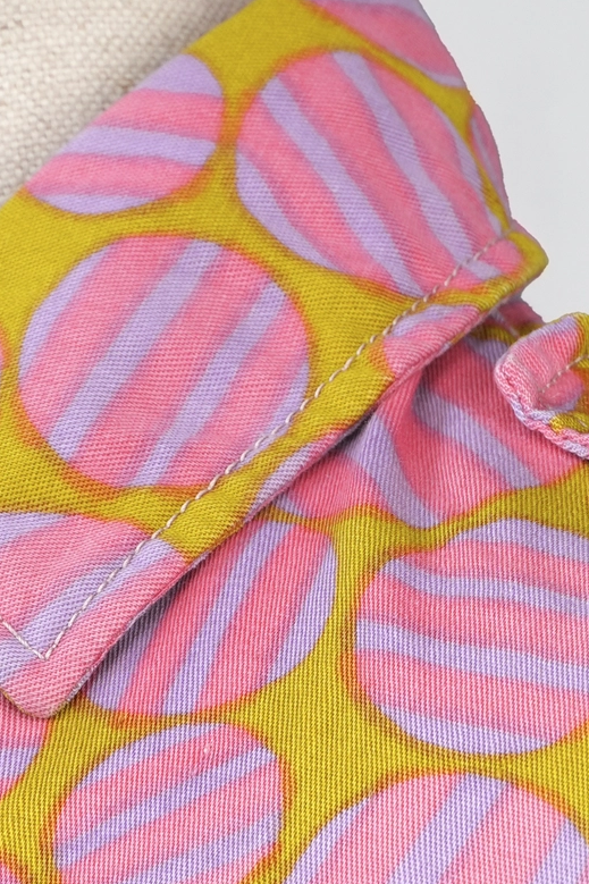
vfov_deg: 4.1
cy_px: 969
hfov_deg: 2.7
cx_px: 232
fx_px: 12394
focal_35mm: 505
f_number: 8
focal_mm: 91
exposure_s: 1/30
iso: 250
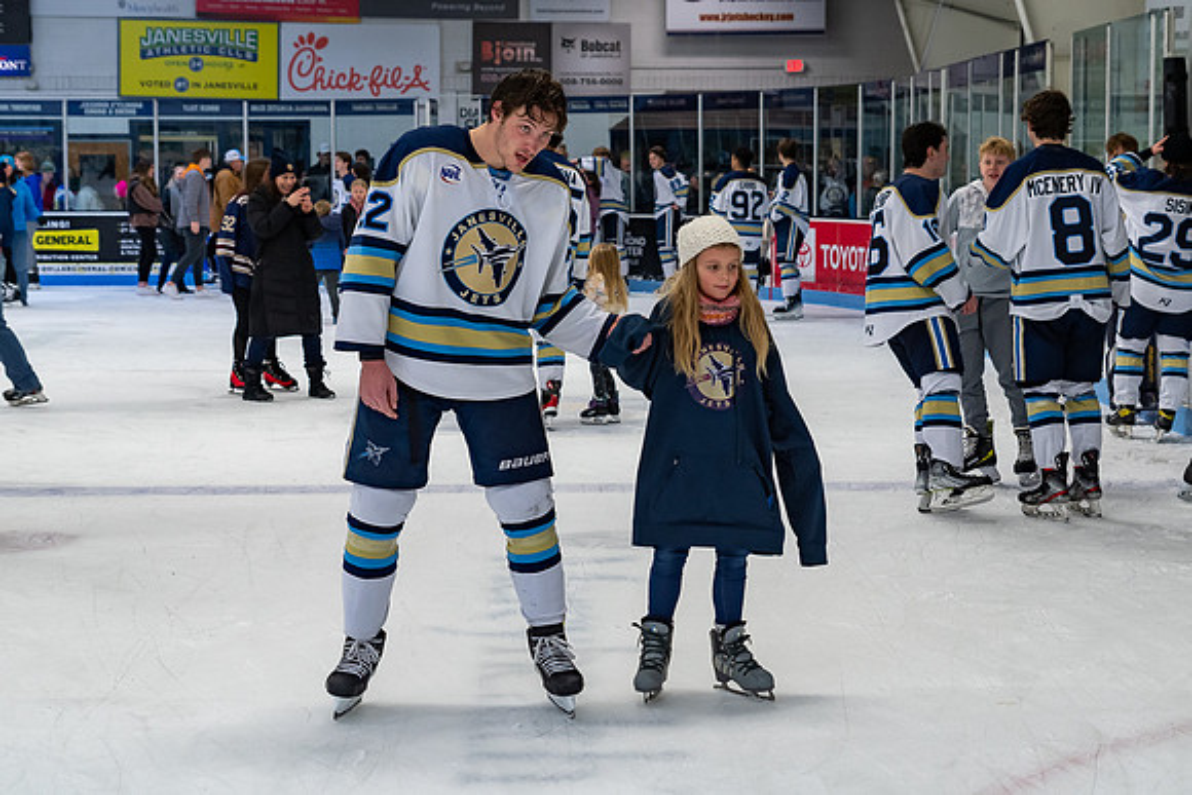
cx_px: 616
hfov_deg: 26.0
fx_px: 2581
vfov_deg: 17.5
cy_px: 344
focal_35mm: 78
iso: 400
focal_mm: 45
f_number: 4
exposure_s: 1/250
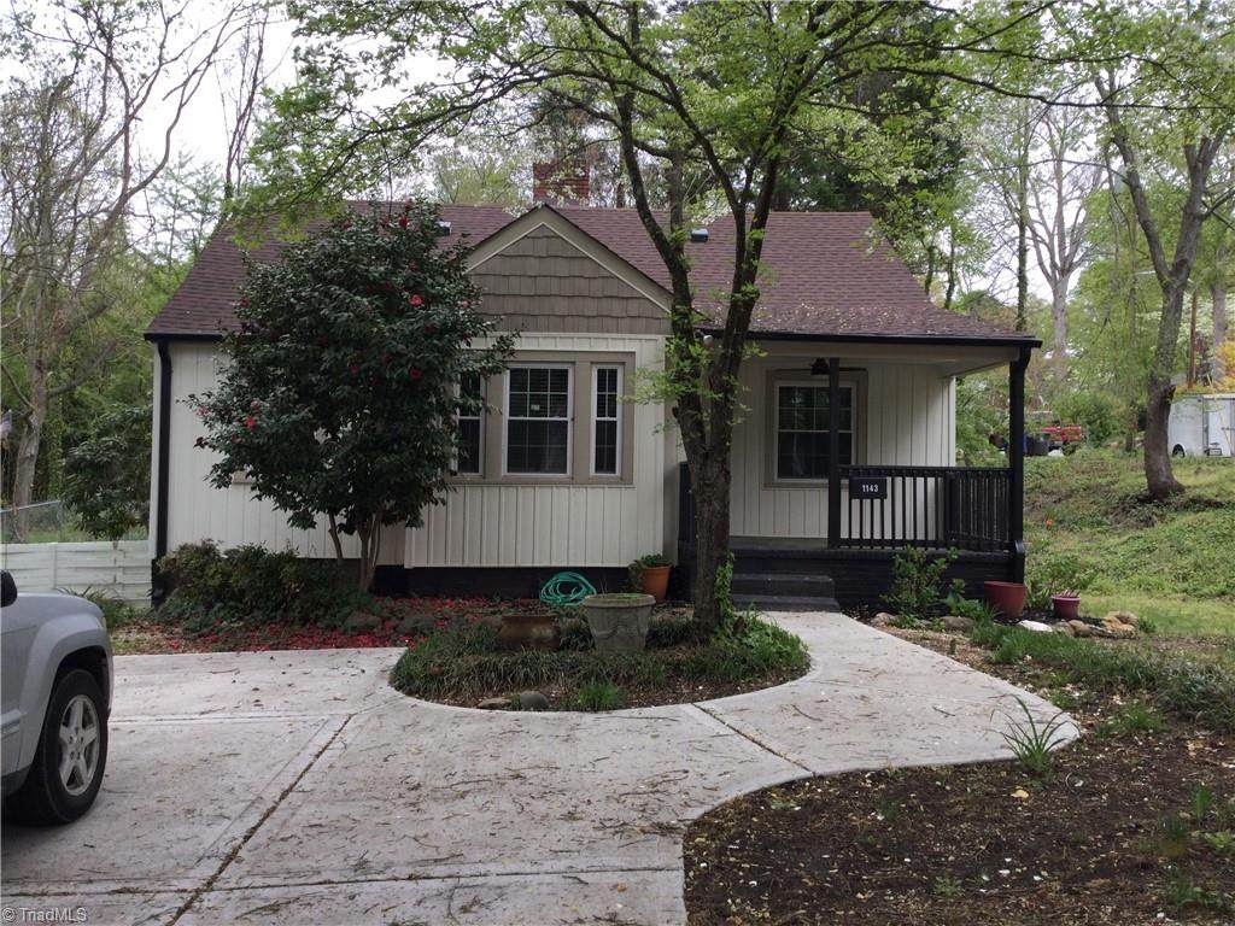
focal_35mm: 31
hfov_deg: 58.4
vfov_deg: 45.4
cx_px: 618
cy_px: 463
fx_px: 1106
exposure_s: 1/367
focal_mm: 3.3
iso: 25
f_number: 2.4
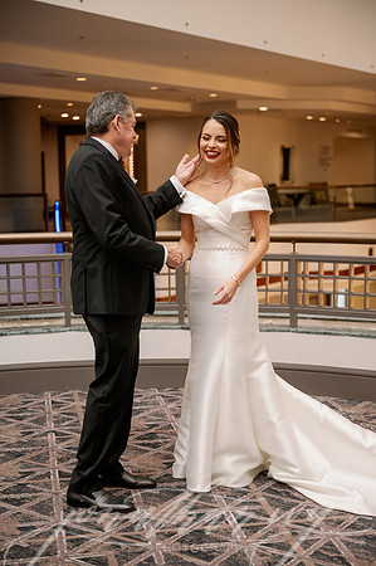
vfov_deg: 35.7
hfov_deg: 24.1
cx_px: 188
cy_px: 283
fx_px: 879
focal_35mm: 56
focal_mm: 56
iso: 2000
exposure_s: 1/500
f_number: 2.8
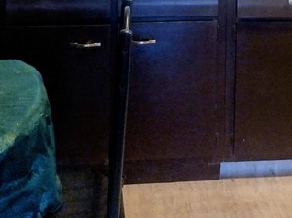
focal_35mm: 87
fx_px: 733
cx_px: 209
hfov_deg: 22.4
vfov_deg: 15.4
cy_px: -129
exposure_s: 1/40
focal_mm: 4.71
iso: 403
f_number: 1.7
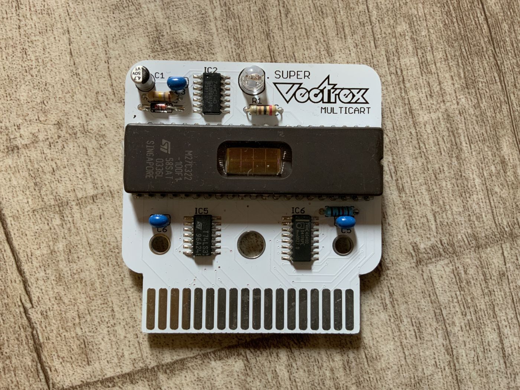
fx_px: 436
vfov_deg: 48.2
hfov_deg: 61.7
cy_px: 195
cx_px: 260
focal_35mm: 29
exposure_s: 1/60
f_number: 1.8
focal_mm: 3
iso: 125
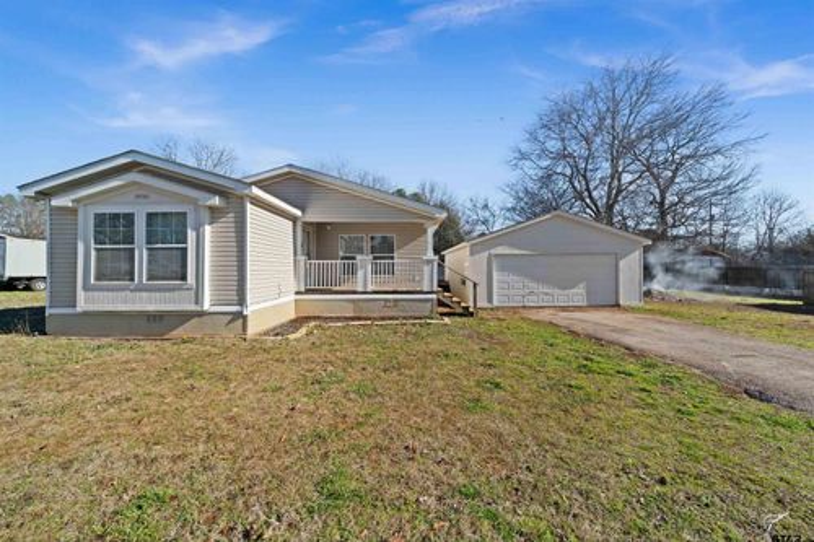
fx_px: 271
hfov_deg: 112.6
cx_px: 407
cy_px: 271
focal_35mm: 12
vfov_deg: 90.0
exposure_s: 1/250
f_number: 9
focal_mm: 12
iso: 1000
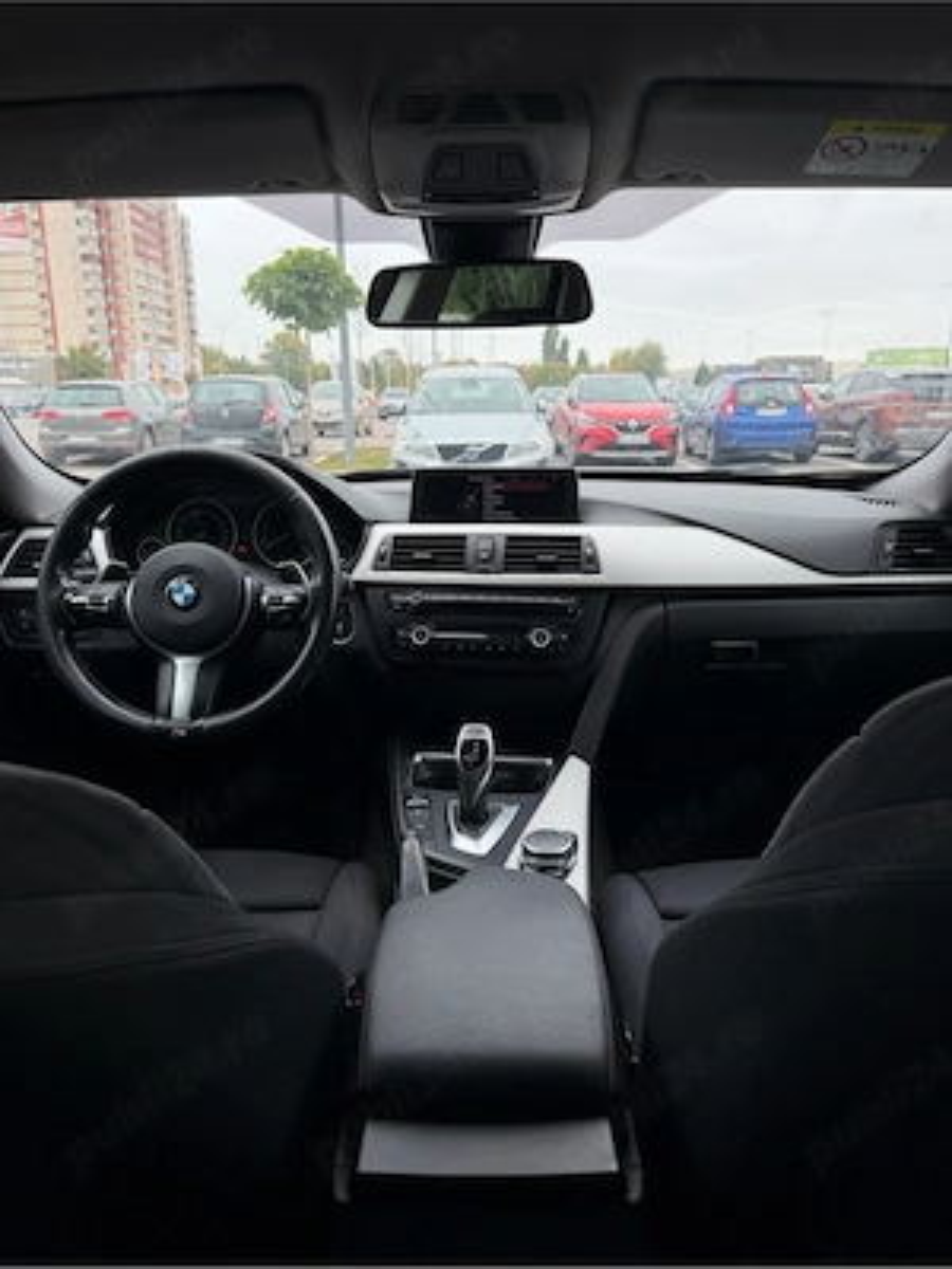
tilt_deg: -15.1
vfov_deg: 71.6
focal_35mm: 24
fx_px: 880
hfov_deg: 56.8
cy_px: 634
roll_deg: +0.1
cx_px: 476
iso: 80
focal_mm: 6.76
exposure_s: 1/243
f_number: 1.78
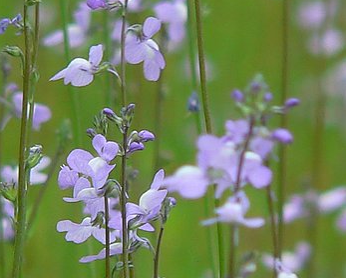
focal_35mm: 1209
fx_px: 12387
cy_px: 118
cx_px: 151
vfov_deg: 1.3
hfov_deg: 1.6
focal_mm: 55.2
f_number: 4
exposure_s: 1/160
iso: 80
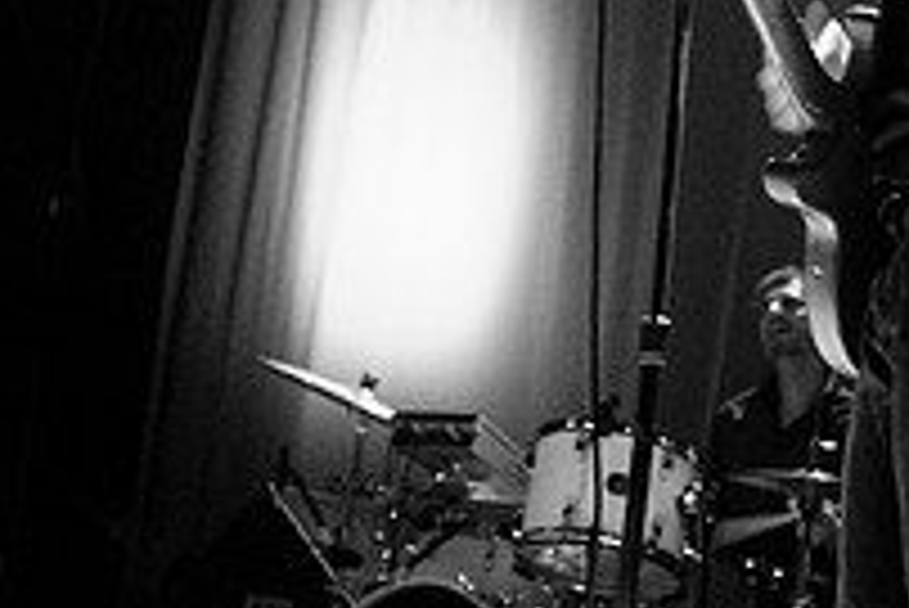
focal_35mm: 86
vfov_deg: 15.7
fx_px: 2173
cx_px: 472
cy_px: 68
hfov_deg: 23.6
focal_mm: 20
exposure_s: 1/25
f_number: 2.8
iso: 800
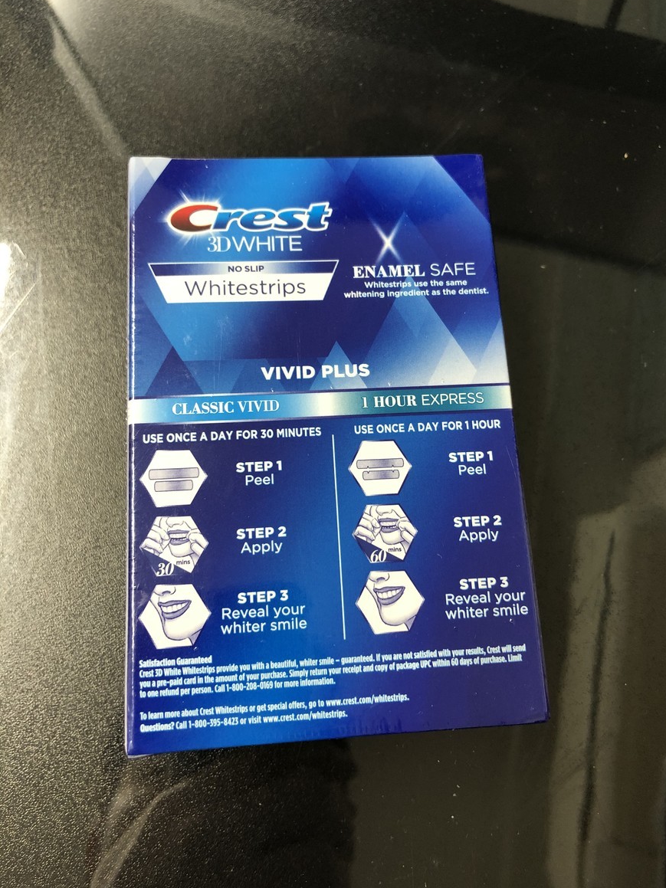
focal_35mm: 29
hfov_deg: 48.2
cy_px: 441
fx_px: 744
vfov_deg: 61.7
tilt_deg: -75.1
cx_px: 344
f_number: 1.8
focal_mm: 3.99
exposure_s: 1/15
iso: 50
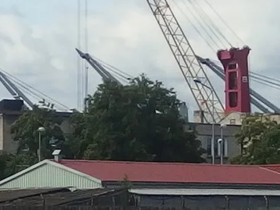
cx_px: -160
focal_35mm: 203
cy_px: 142
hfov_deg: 9.4
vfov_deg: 7.3
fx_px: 1643
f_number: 3.2
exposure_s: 1/2000
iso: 125
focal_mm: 4.7
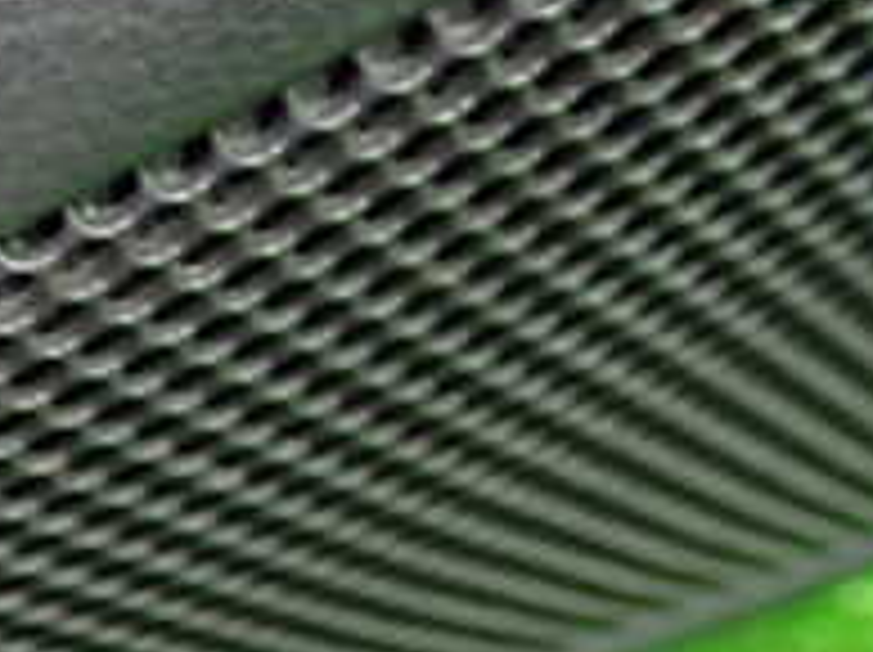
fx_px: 2343
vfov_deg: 15.8
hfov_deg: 18.9
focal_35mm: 93
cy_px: 193
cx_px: -378
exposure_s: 1/30
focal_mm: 5.4
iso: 400
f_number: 2.3
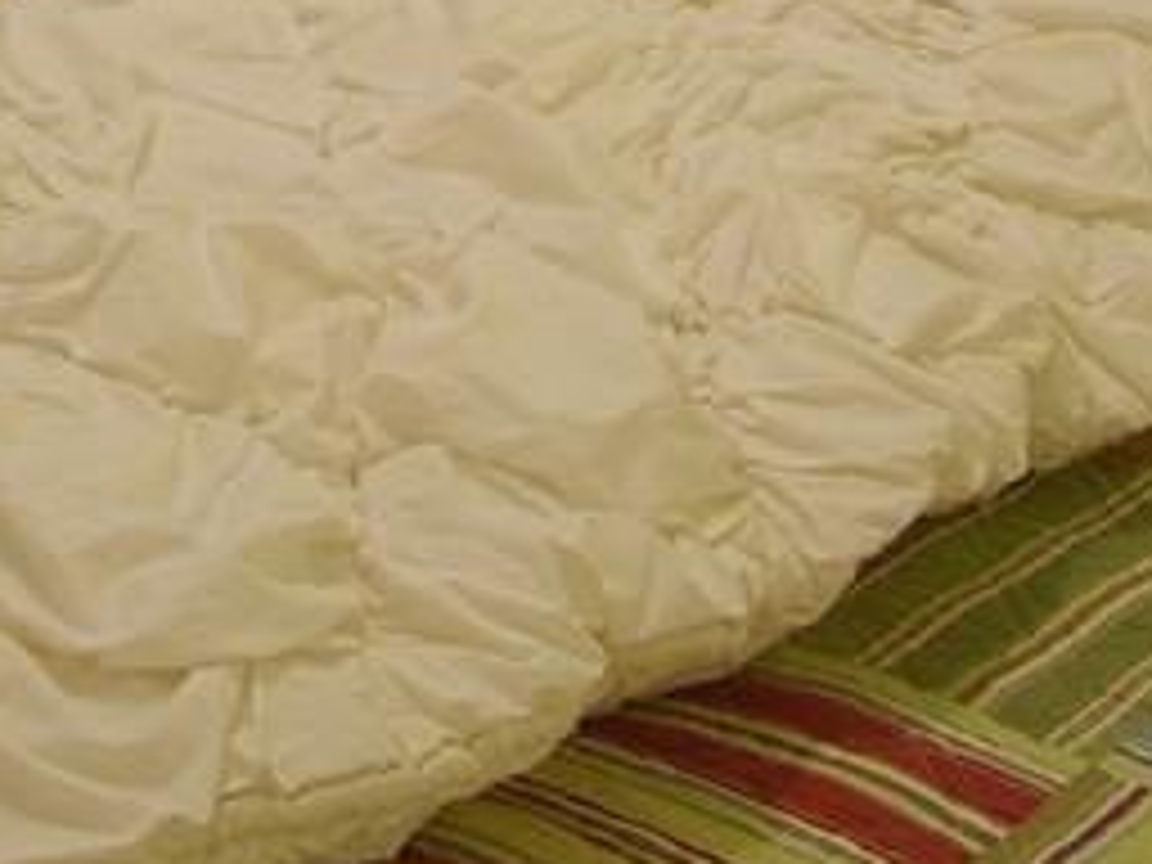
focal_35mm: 140
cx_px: 99
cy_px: -454
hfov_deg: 14.0
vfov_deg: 10.2
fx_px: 4659
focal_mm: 8.9
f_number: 2.8
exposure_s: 1/3.4
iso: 52
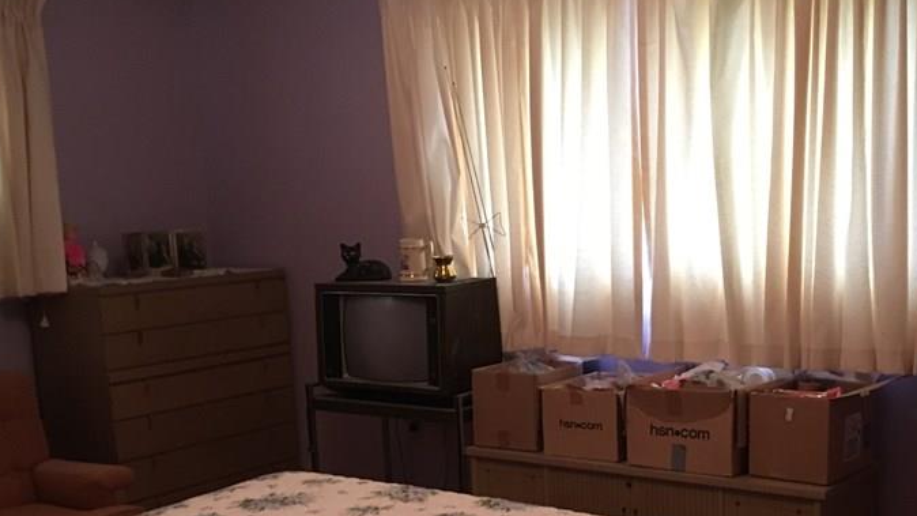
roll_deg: +2.7
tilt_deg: -13.7
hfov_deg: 42.8
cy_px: 441
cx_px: 522
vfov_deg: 24.4
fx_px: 1167
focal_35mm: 48
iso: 200
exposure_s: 1/17
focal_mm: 4.15
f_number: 2.2
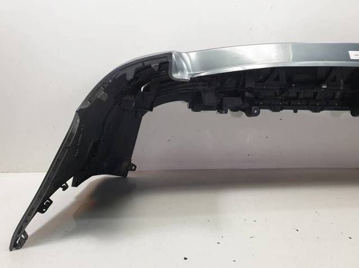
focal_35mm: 26
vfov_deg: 53.0
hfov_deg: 67.3
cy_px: 134
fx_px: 269
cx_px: 180
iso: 80
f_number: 2.4
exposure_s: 1/100
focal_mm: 4.3
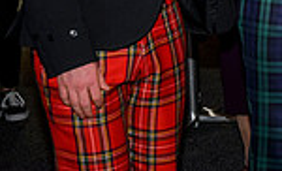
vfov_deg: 8.3
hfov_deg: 12.3
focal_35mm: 150
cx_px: 573
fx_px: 1143
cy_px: -121
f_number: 5.6
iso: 2500
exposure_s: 1/160
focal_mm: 35
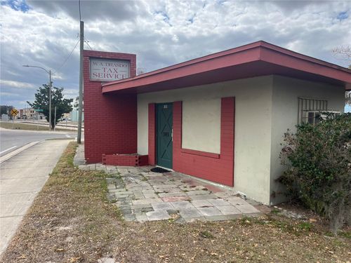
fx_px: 264
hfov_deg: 67.3
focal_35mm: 26
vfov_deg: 53.1
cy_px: 132
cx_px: 176
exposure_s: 1/2309
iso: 50
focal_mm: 5.1
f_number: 1.6
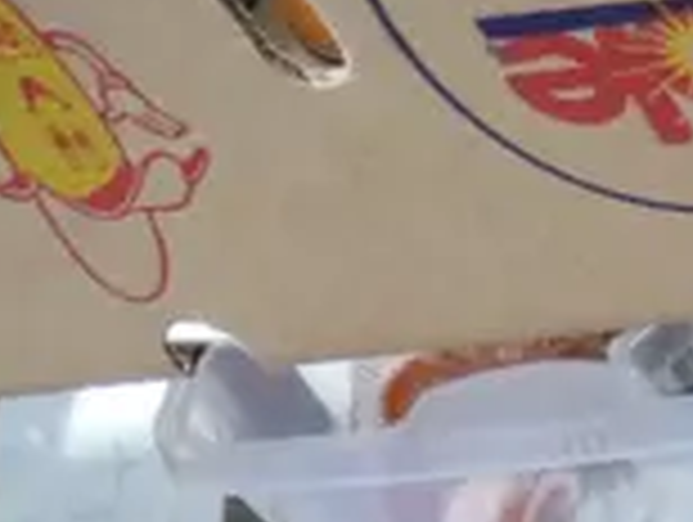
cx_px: 2142
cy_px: 1303
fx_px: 3729
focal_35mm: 186
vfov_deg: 7.4
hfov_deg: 8.6
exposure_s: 1/60
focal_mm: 14
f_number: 3.5
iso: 1250
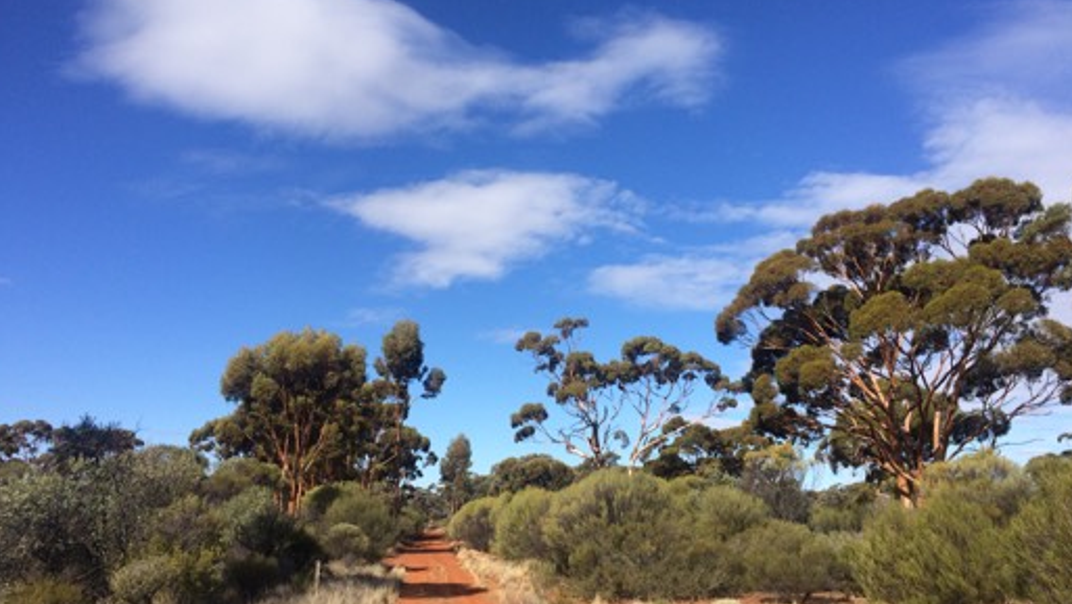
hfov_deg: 61.0
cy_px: 297
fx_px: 910
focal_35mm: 32
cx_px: 537
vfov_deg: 36.7
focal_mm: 4.15
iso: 32
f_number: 2.2
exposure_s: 1/2415
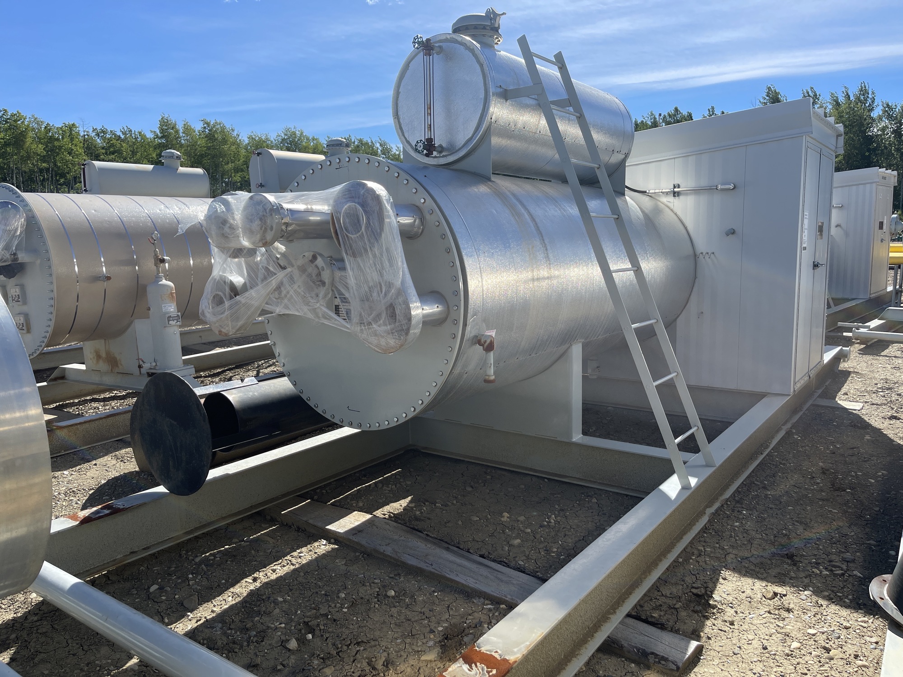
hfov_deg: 67.3
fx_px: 678
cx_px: 452
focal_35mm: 26
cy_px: 338
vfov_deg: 53.1
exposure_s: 1/4525
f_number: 1.6
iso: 50
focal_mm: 5.1
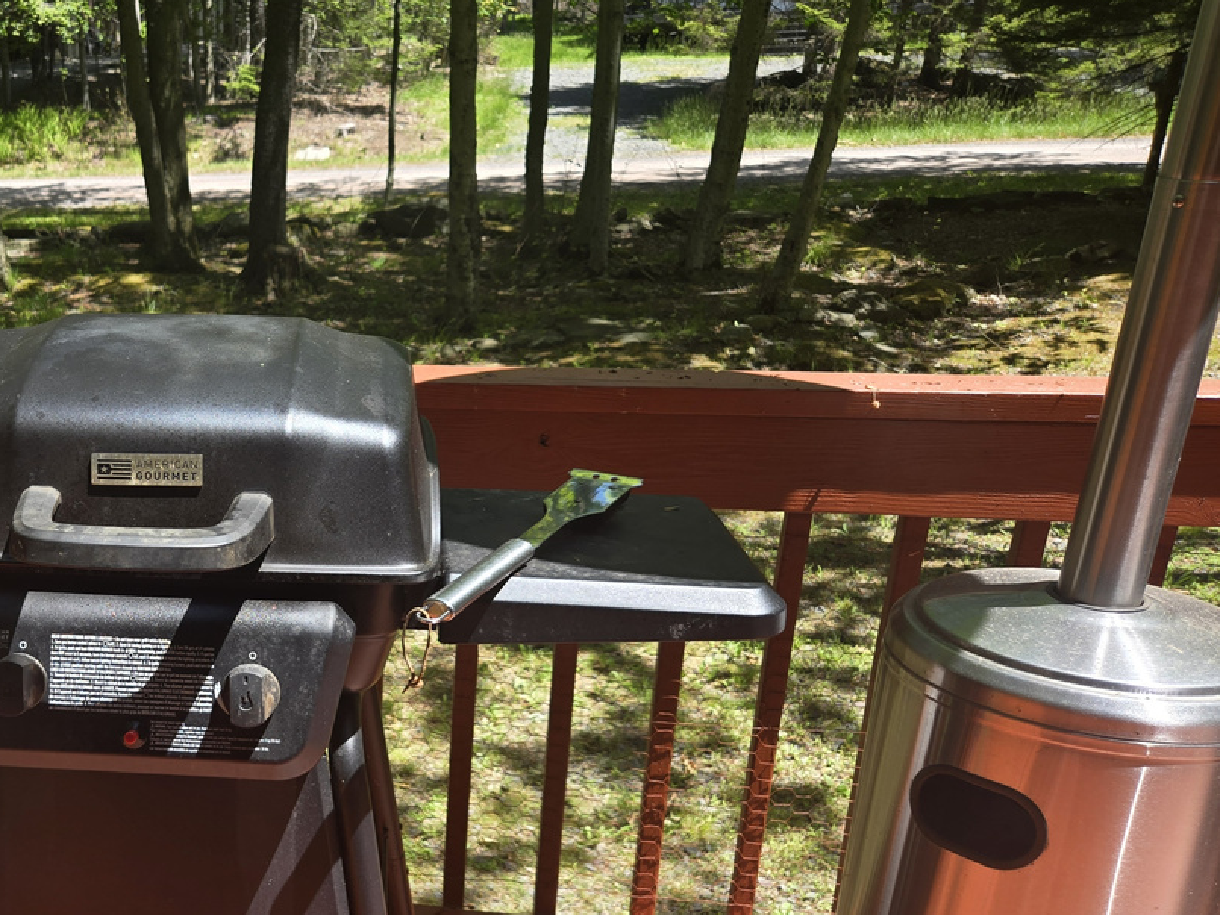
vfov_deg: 36.6
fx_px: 1375
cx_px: 190
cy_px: 573
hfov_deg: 44.7
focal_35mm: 39
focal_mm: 5.4
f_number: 1.8
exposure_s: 1/566
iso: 25
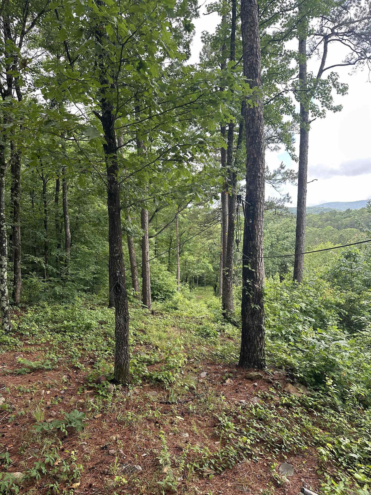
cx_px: 186
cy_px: 248
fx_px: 343
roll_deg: -0.4
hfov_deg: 56.8
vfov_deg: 71.6
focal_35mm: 24
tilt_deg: -3.7
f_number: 1.78
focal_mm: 6.86
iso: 80
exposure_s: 1/521
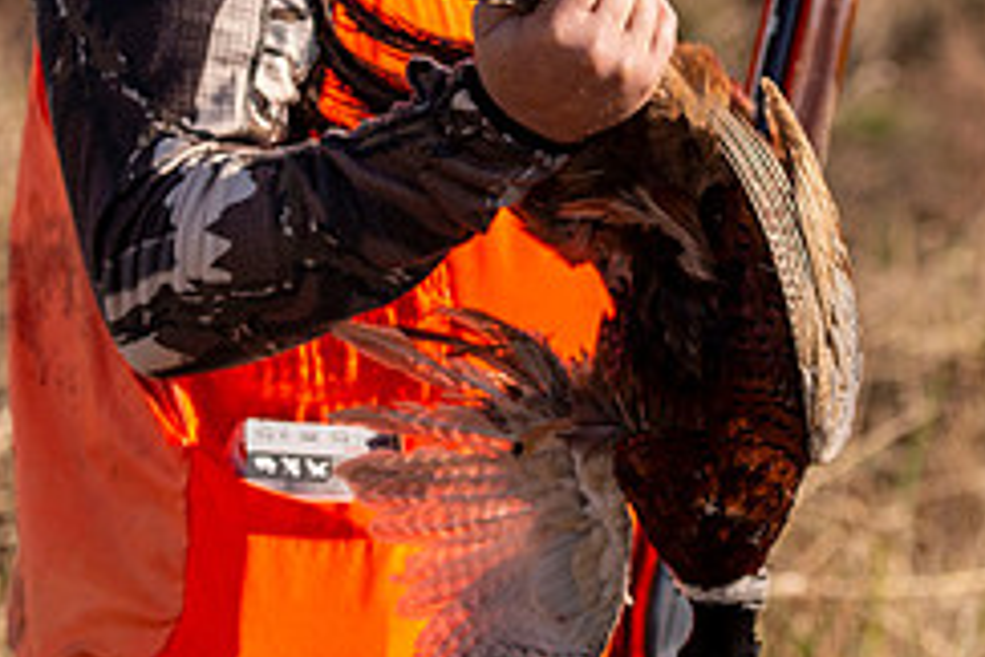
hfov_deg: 10.0
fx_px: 5609
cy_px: 97
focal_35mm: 205
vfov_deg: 6.7
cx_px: 547
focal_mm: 86
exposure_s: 1/2000
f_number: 4
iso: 200
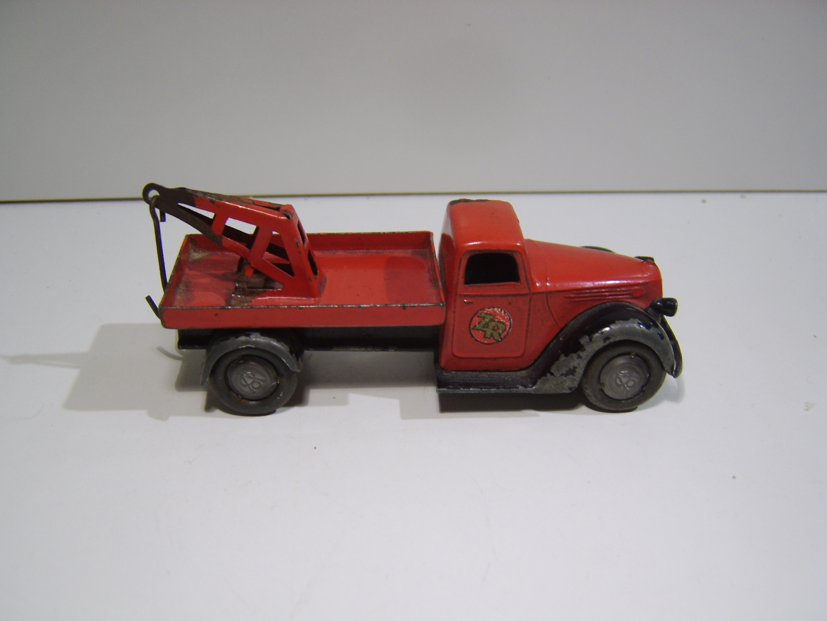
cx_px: 414
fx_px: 741
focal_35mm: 31
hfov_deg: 58.4
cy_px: 310
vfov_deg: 45.4
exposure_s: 1/30
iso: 71
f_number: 2.7
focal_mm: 8.13
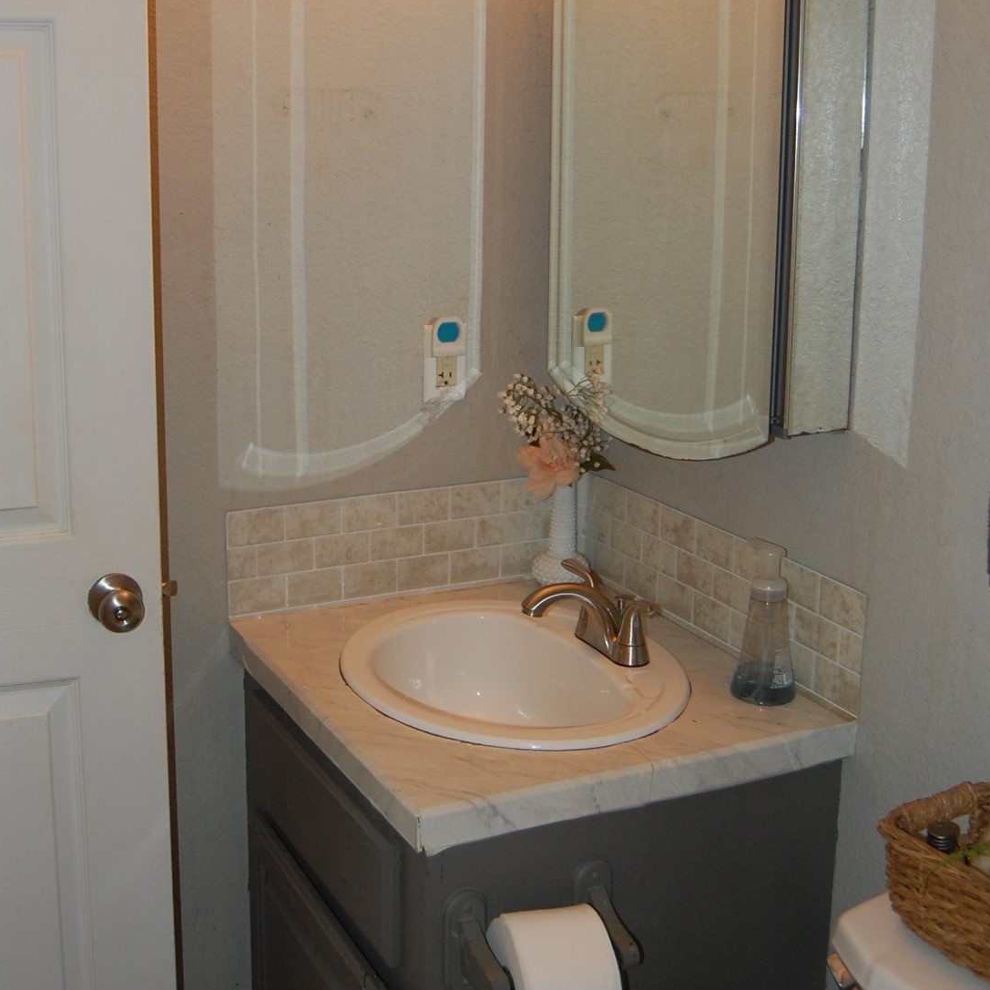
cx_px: 394
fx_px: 1391
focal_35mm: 43
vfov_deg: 39.1
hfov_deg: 39.0
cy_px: 416
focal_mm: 18
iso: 400
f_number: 3.5
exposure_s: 1/60
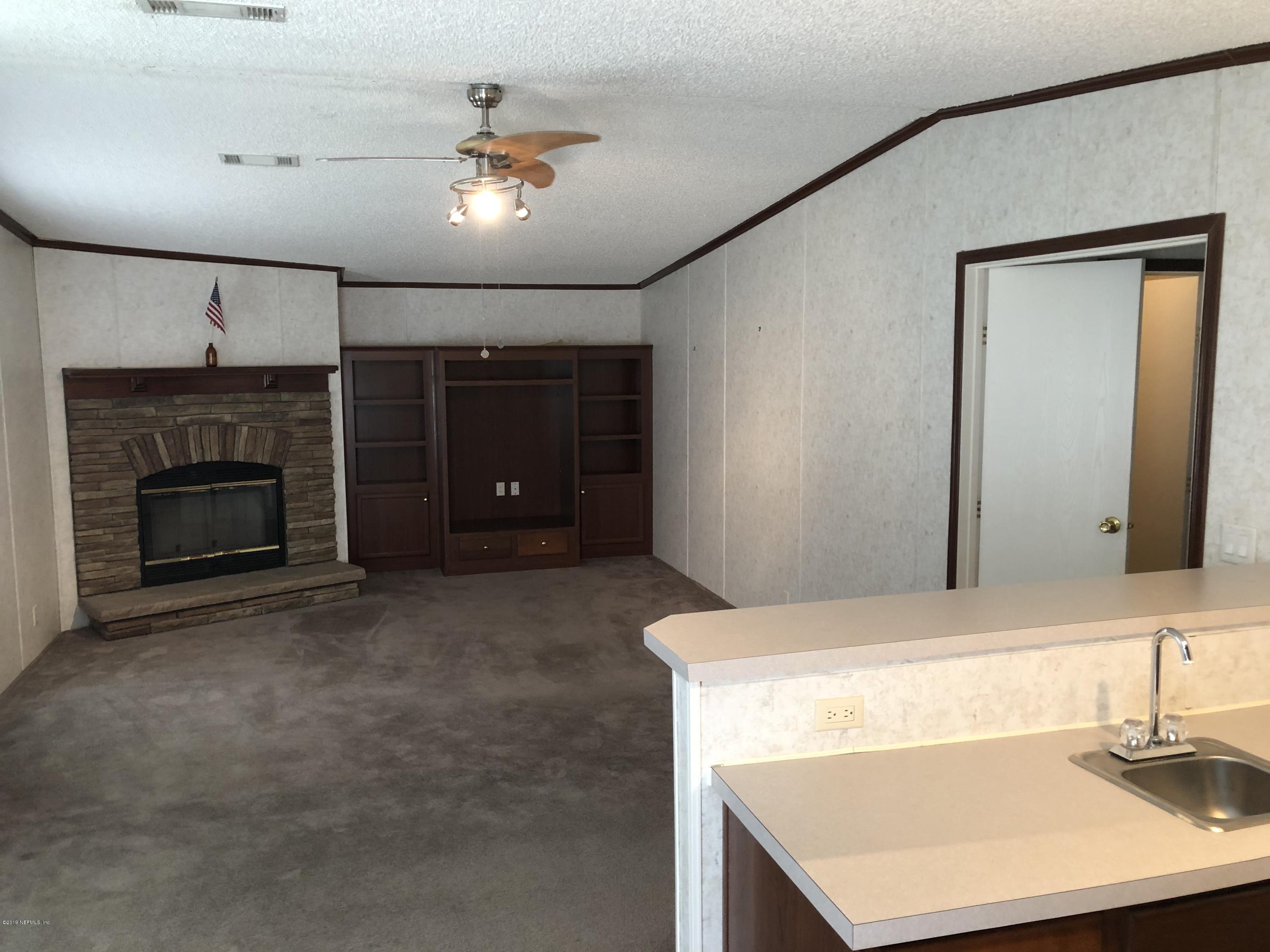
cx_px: 635
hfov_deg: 63.4
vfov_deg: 49.7
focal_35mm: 28
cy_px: 476
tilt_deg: -5.9
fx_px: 1027
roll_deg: +0.8
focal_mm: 3.99
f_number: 1.8
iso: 40
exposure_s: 1/15
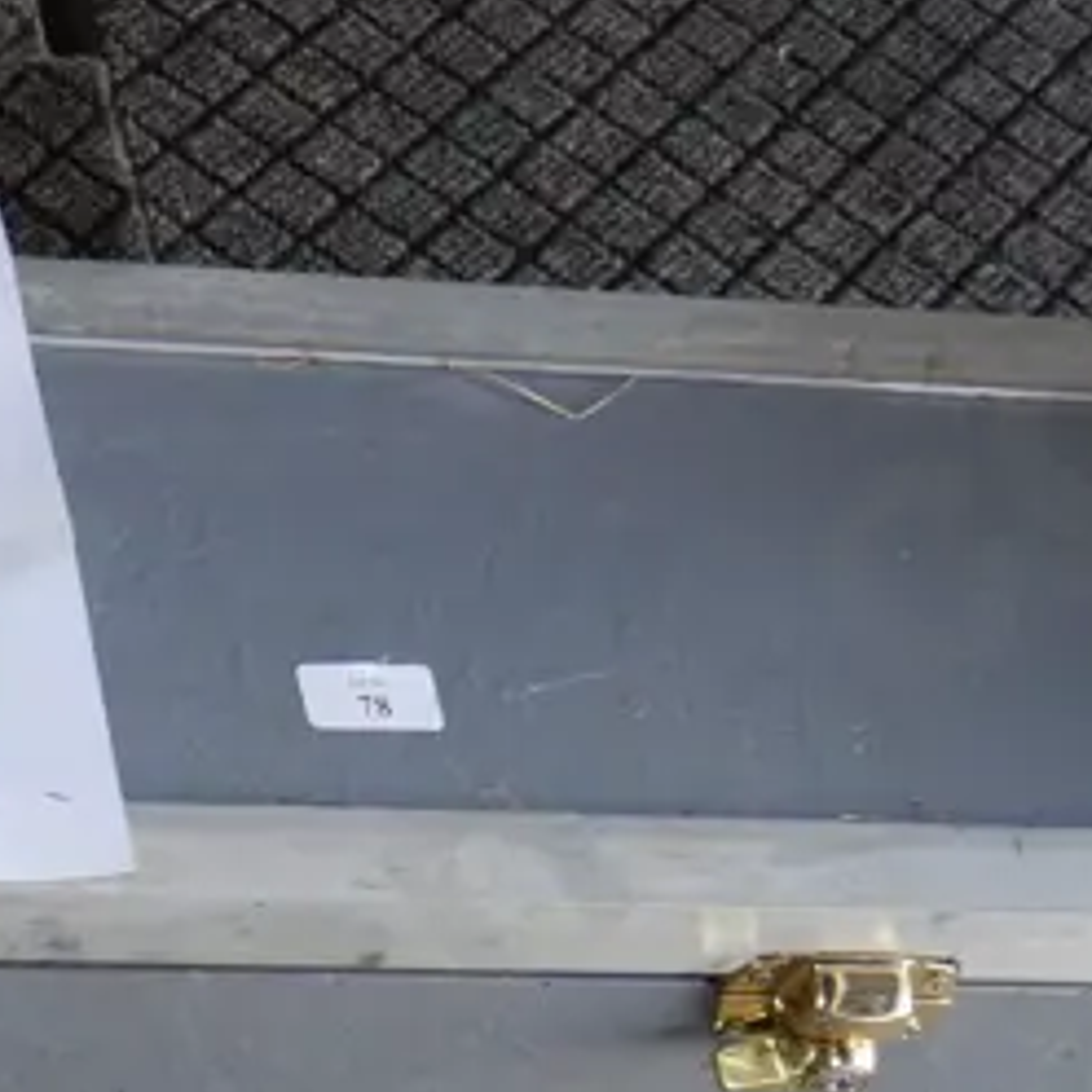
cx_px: -207
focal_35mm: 124
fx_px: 4426
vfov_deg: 13.6
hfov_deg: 13.7
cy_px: 1411
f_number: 4
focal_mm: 17
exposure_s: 1/100
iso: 200
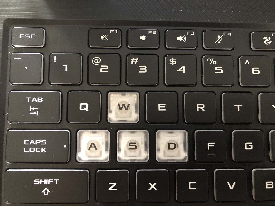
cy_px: 103
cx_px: 138
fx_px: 222
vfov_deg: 49.7
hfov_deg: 63.4
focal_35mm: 28
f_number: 1.8
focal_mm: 3.99
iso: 100
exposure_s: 1/4
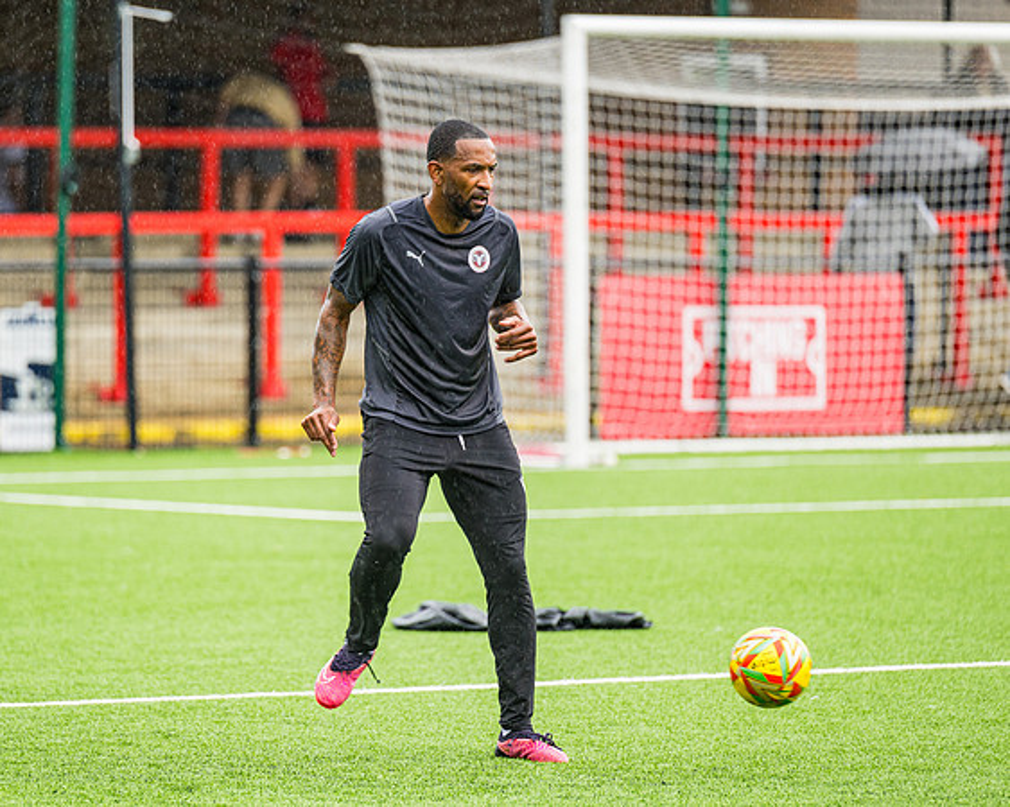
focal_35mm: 294
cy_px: 509
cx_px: 335
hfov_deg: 6.6
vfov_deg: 5.3
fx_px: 8796
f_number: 2.8
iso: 200
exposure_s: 1/400
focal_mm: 200
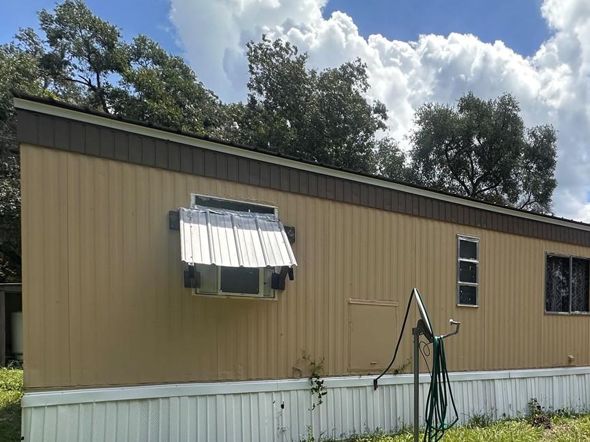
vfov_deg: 50.2
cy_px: 348
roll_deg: +0.7
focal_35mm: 26
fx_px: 443
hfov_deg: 62.2
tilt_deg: -0.6
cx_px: 465
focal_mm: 2.22
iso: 50
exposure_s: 1/1103
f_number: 2.2
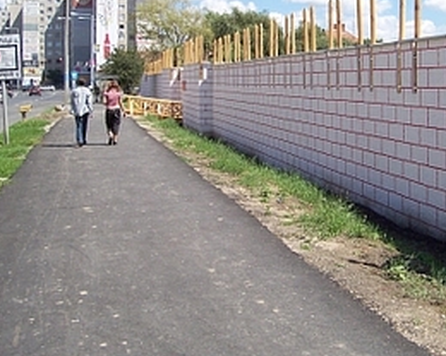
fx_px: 673
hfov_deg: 35.9
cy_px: 106
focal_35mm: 51
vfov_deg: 29.4
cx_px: 333
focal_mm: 5.6
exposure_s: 1/500
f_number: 5.6
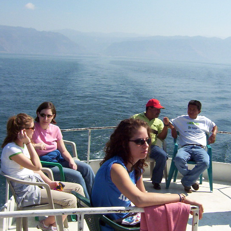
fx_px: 362
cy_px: 118
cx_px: 153
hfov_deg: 35.0
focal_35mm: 48
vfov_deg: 35.4
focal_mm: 5.54
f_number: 5.24
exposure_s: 1/1022
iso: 100
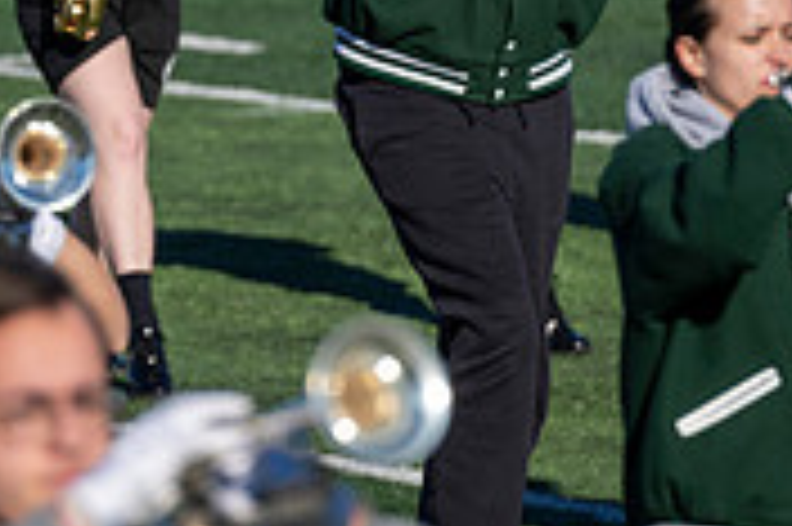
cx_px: -225
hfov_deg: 3.1
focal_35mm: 661
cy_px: -187
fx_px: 14528
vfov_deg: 2.1
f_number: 4
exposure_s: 1/2000
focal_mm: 200
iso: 160
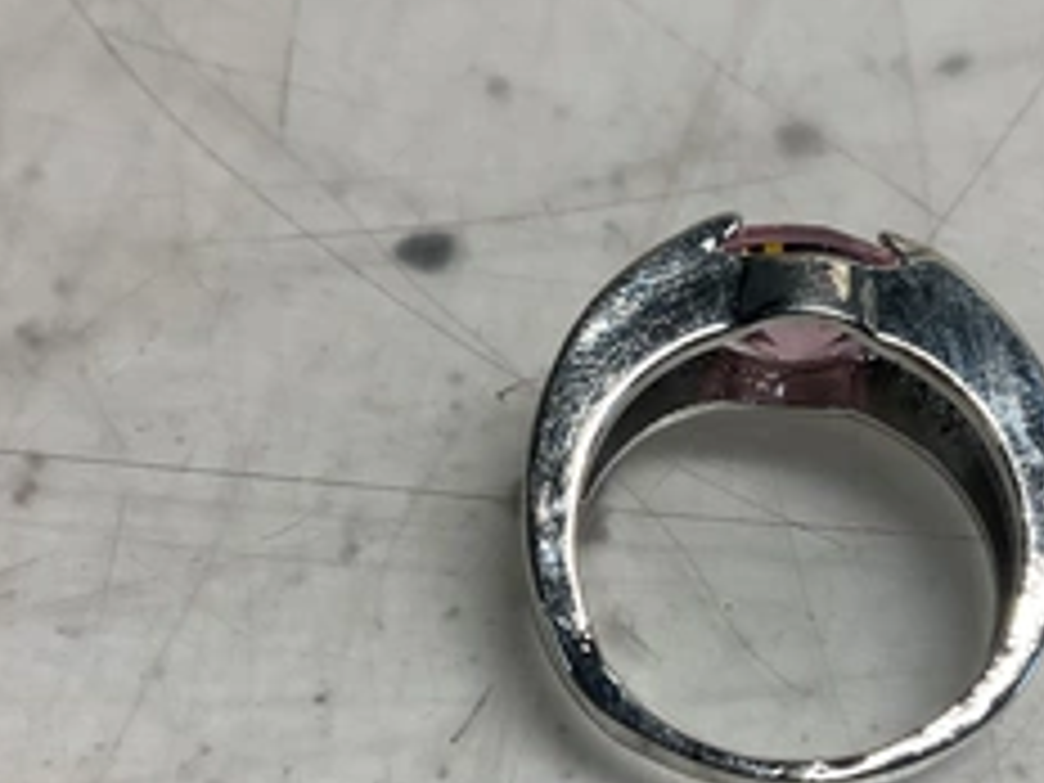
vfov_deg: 28.9
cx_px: 662
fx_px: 1508
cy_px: 513
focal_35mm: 50
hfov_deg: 37.9
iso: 50
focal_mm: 3
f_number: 1.8
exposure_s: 1/120
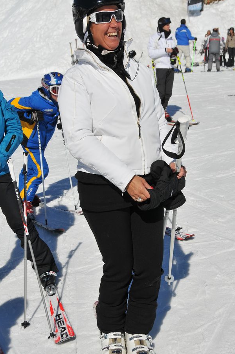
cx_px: 140
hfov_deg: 24.1
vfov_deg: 35.7
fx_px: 550
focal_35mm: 56
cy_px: 191
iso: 200
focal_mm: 28
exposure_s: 1/2500
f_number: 6.3
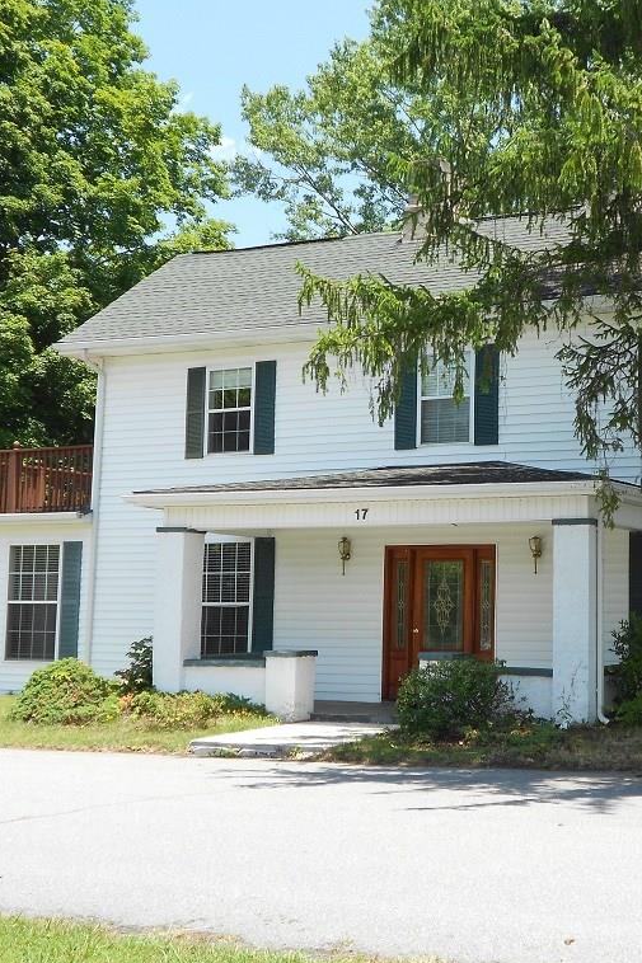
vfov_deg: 38.2
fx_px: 1392
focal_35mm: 52
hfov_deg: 25.7
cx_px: 459
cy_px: 478
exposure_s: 1/250
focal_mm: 6.7
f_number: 3.9
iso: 80
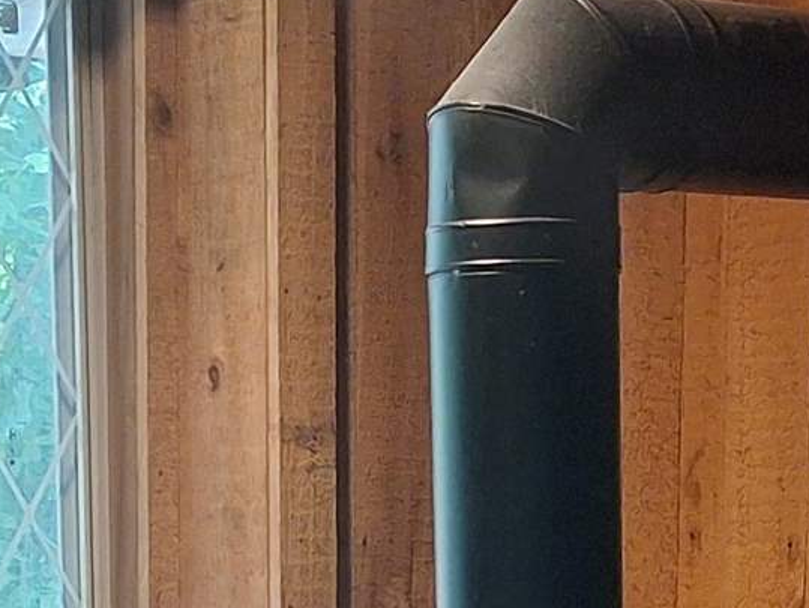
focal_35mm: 131
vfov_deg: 10.9
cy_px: 920
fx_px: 3064
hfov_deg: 15.0
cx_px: 408
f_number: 1.8
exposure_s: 1/40
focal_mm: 5.54
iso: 200
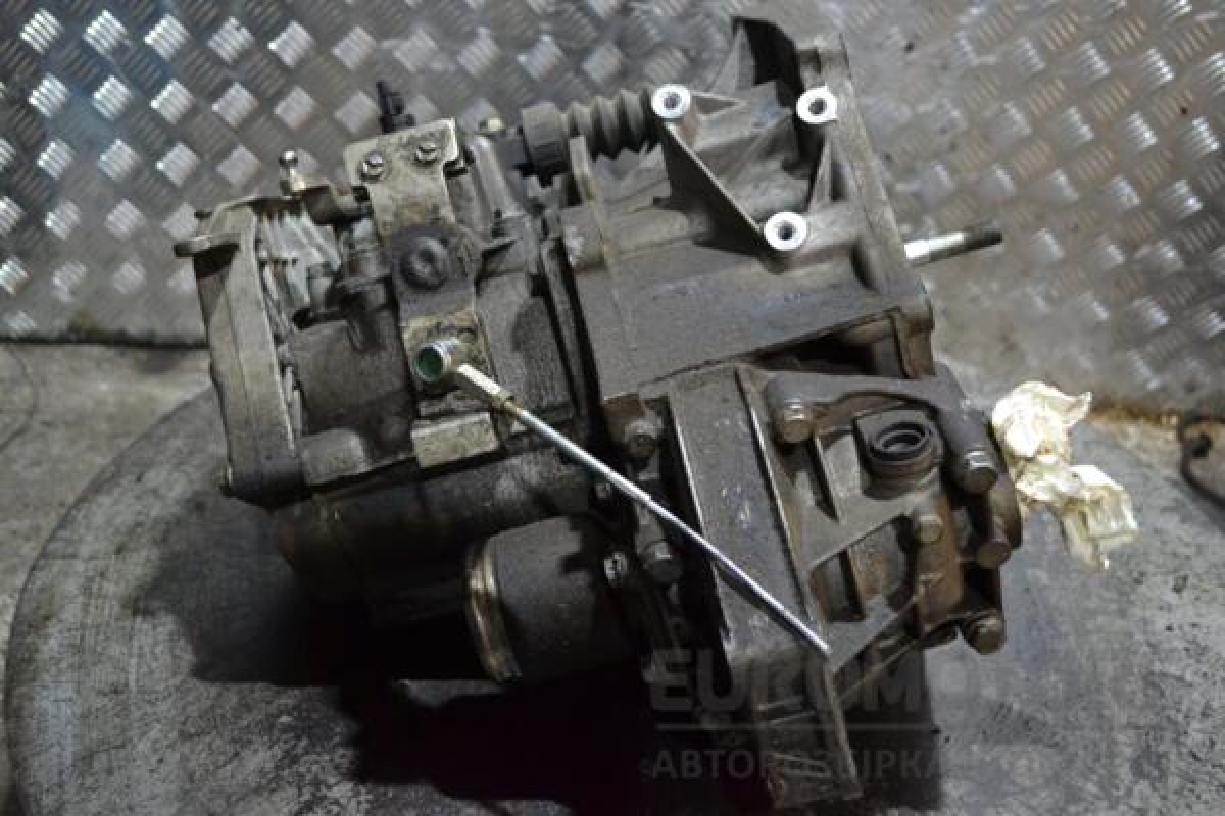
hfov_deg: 53.1
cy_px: 408
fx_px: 1225
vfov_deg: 36.9
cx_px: 612
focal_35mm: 36
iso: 1800
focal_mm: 24
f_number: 4
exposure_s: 1/30
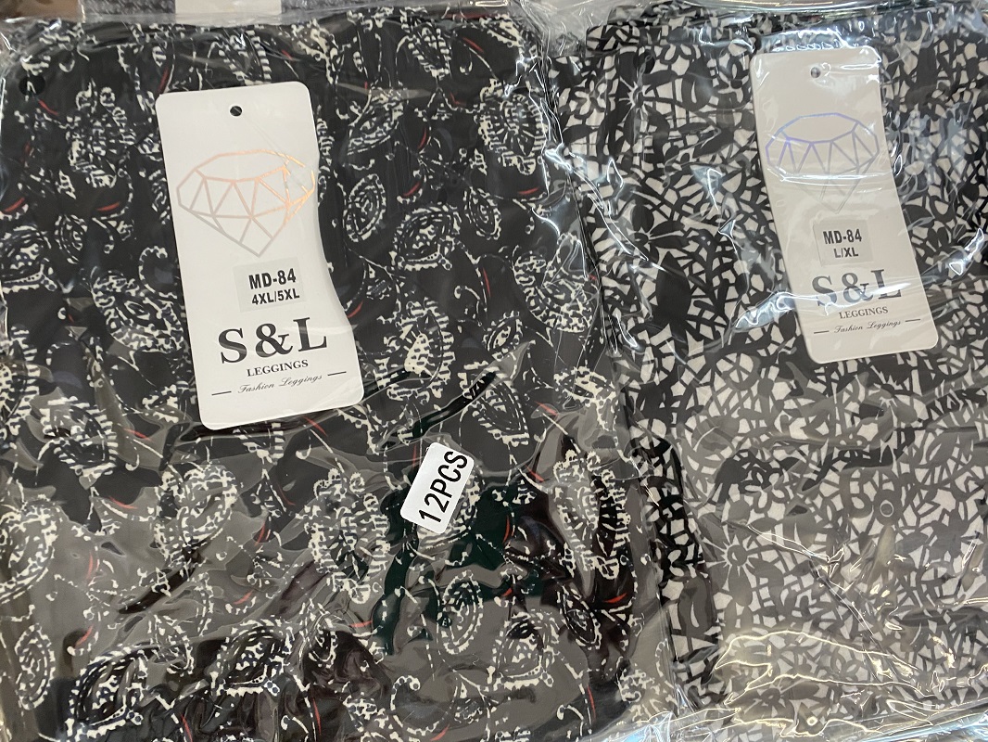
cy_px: 371
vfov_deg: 53.1
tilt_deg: -83.4
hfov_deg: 67.3
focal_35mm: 26
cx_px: 494
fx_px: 742
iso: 125
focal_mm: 4.25
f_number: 1.8
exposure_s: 1/50
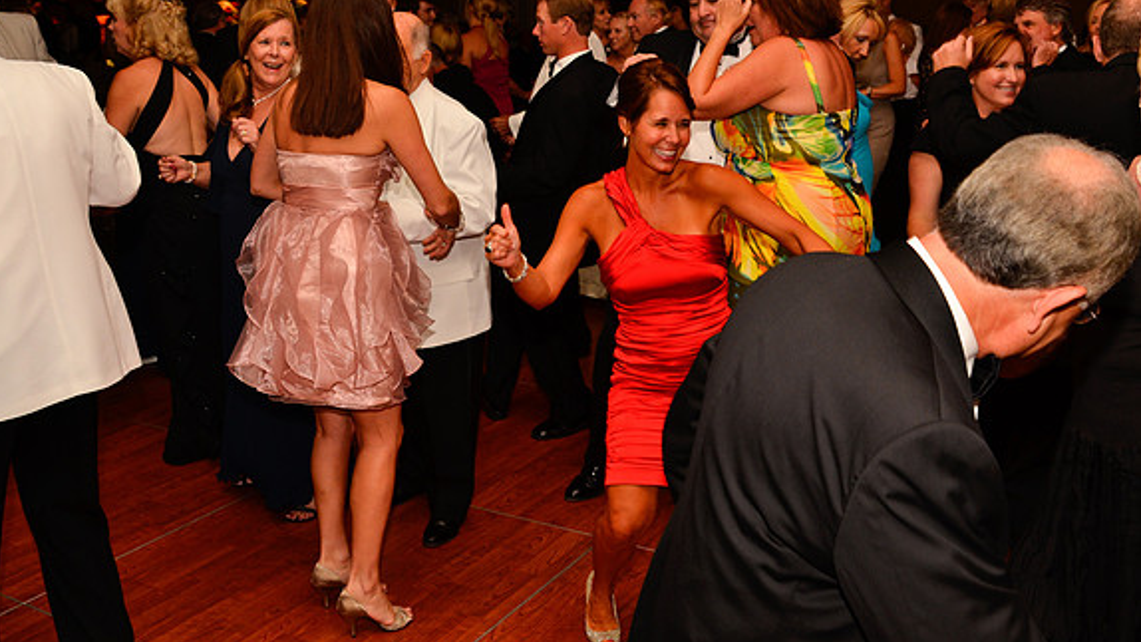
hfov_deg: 52.8
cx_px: 567
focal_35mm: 38
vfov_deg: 31.2
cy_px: 282
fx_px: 1150
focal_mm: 24
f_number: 5
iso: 400
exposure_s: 1/60
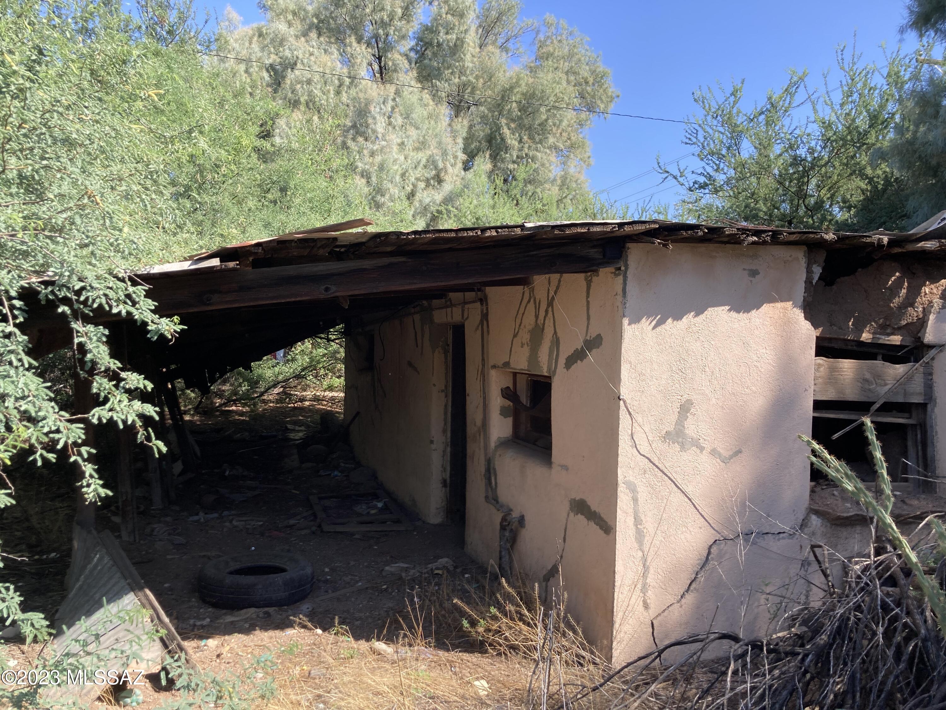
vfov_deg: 49.7
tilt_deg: +1.7
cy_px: 355
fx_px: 765
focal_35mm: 28
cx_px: 473
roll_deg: -2.6
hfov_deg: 63.4
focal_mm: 3.99
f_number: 1.8
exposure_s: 1/783
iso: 20
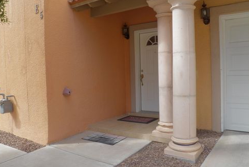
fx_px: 208
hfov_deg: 61.9
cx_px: 122
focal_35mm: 30
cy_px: 86
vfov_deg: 43.7
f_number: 4.5
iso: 125
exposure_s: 1/1250
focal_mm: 4.9
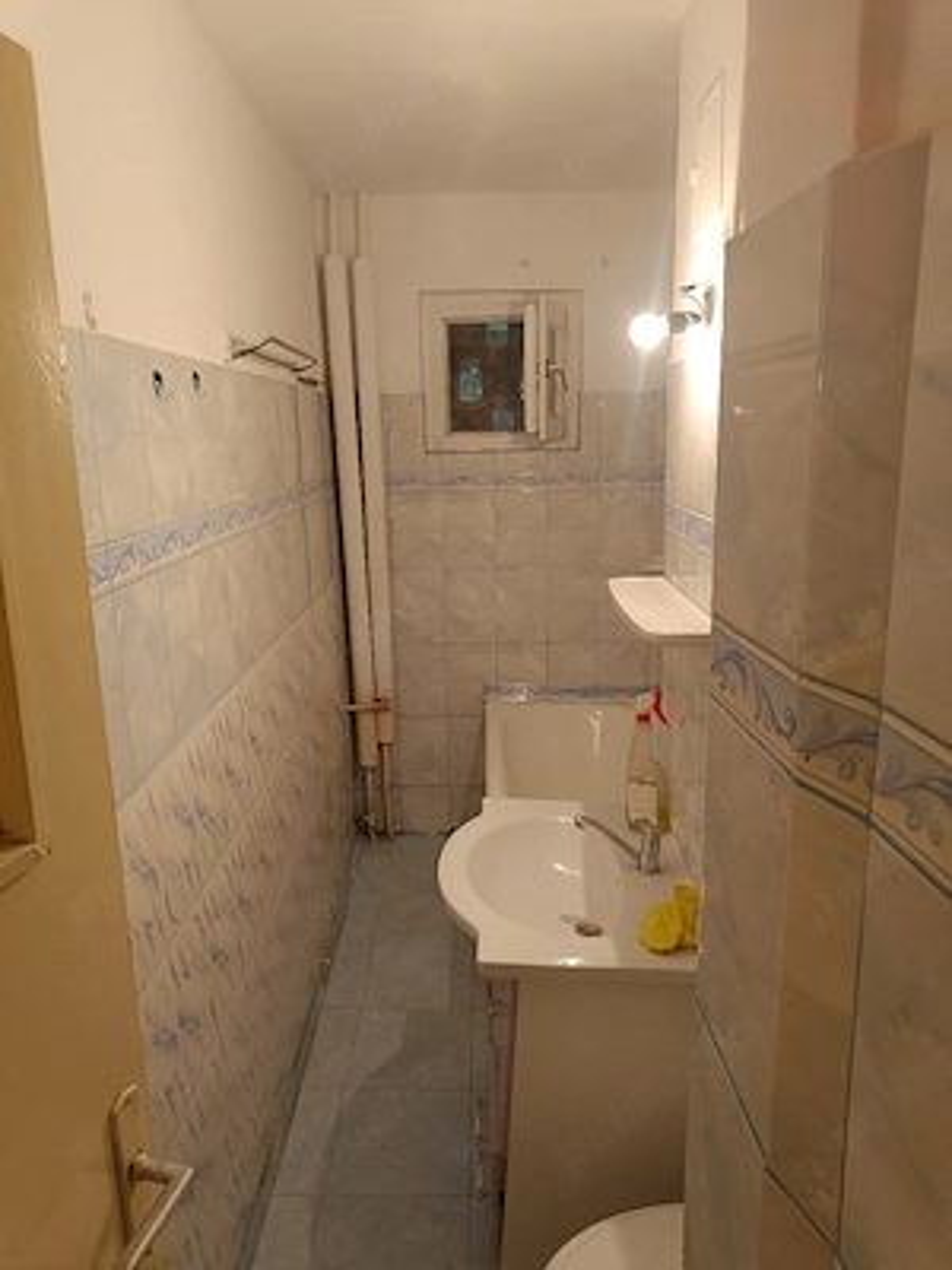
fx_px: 880
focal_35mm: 24
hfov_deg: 56.8
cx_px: 476
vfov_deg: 71.6
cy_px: 635
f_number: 1.88
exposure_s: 1/101
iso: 534
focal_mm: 5.59
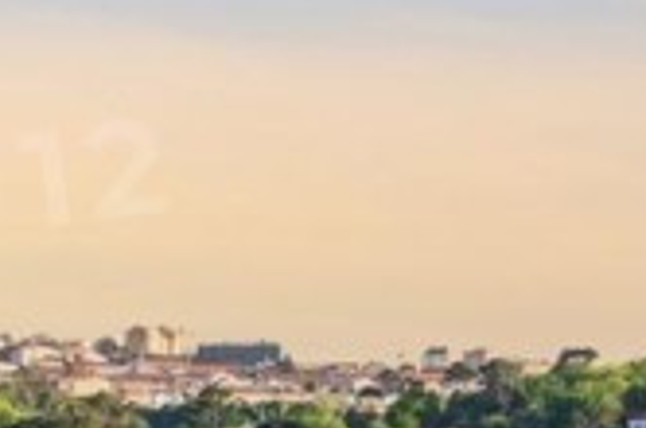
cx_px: -86
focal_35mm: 169
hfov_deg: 12.0
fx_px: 3027
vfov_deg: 7.8
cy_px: 753
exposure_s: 1/350
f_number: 6.4
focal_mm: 23
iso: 160
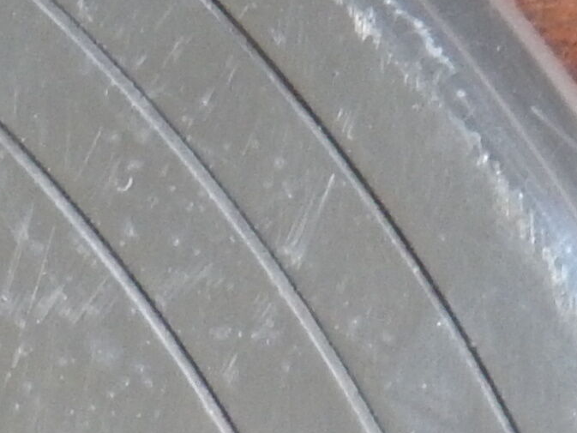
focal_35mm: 486
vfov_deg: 3.0
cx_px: -1097
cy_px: 1423
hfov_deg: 4.0
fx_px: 8102
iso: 320
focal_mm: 12.6
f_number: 4.8
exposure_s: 1/30
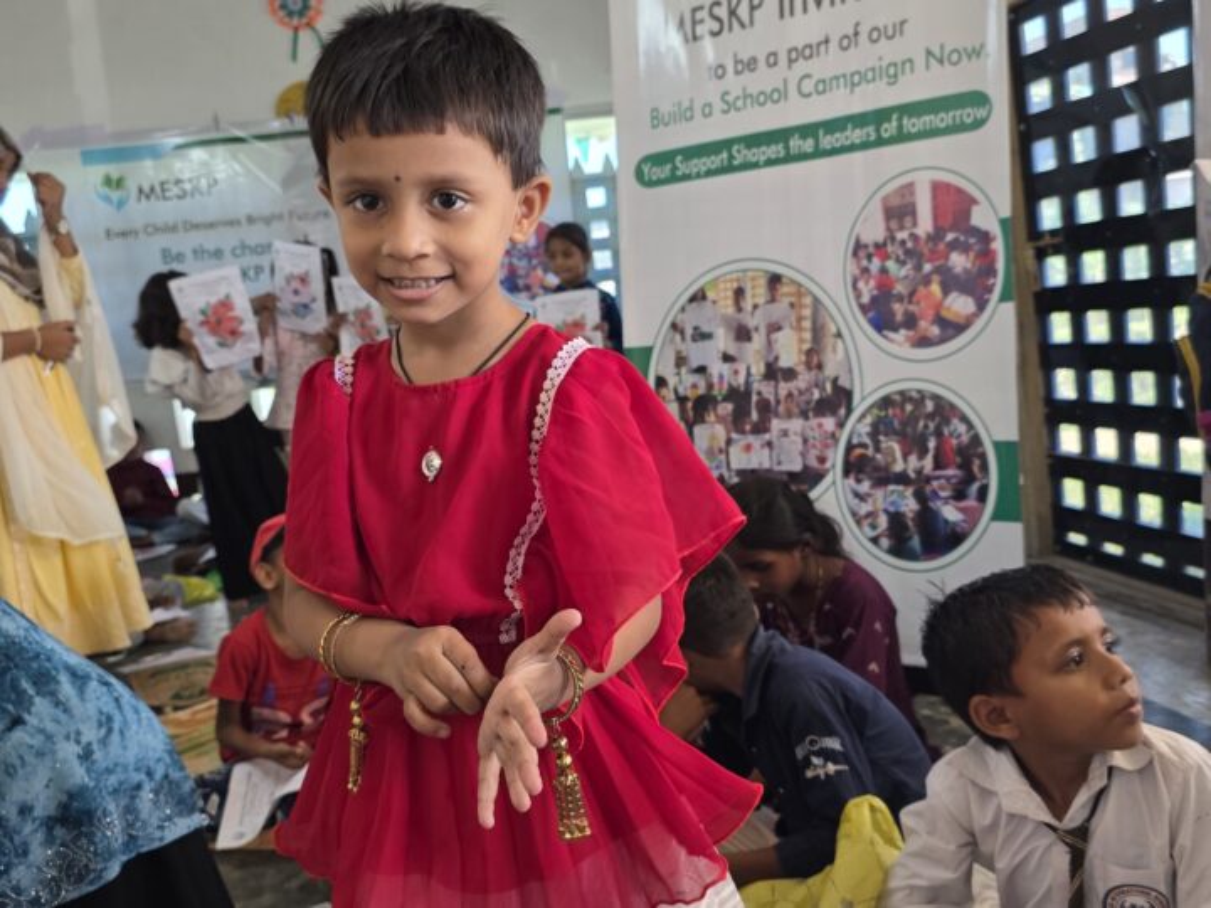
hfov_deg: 73.9
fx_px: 805
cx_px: 606
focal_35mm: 23
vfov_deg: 58.9
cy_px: 454
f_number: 1.7
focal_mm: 6.3
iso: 160
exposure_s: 1/100
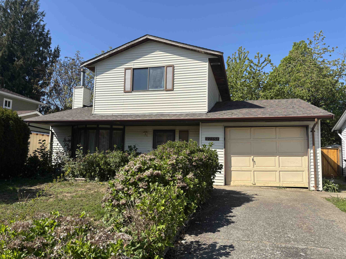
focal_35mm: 26
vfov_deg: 53.1
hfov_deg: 67.3
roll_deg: -0.7
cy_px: 130
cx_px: 173
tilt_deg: +5.2
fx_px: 260
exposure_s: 1/3021
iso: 50
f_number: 1.6
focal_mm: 5.96
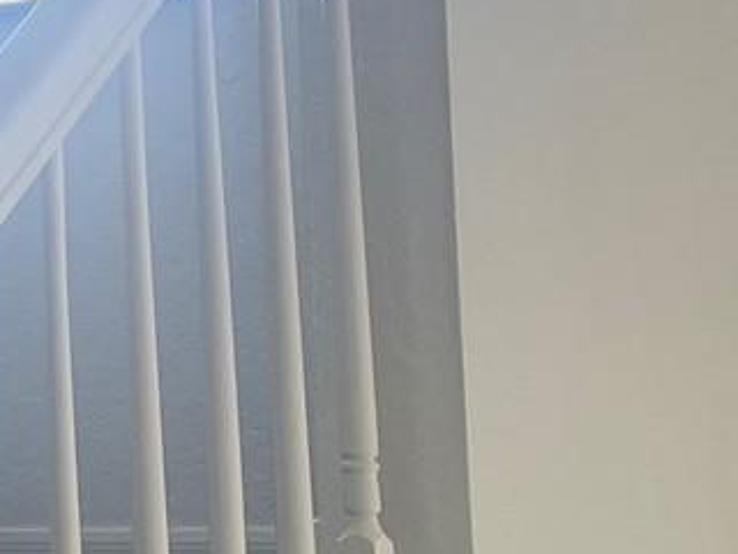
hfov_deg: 13.4
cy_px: 205
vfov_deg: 11.4
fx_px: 2772
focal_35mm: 130
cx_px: -646
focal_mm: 4.2
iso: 50
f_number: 1.6
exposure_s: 1/121
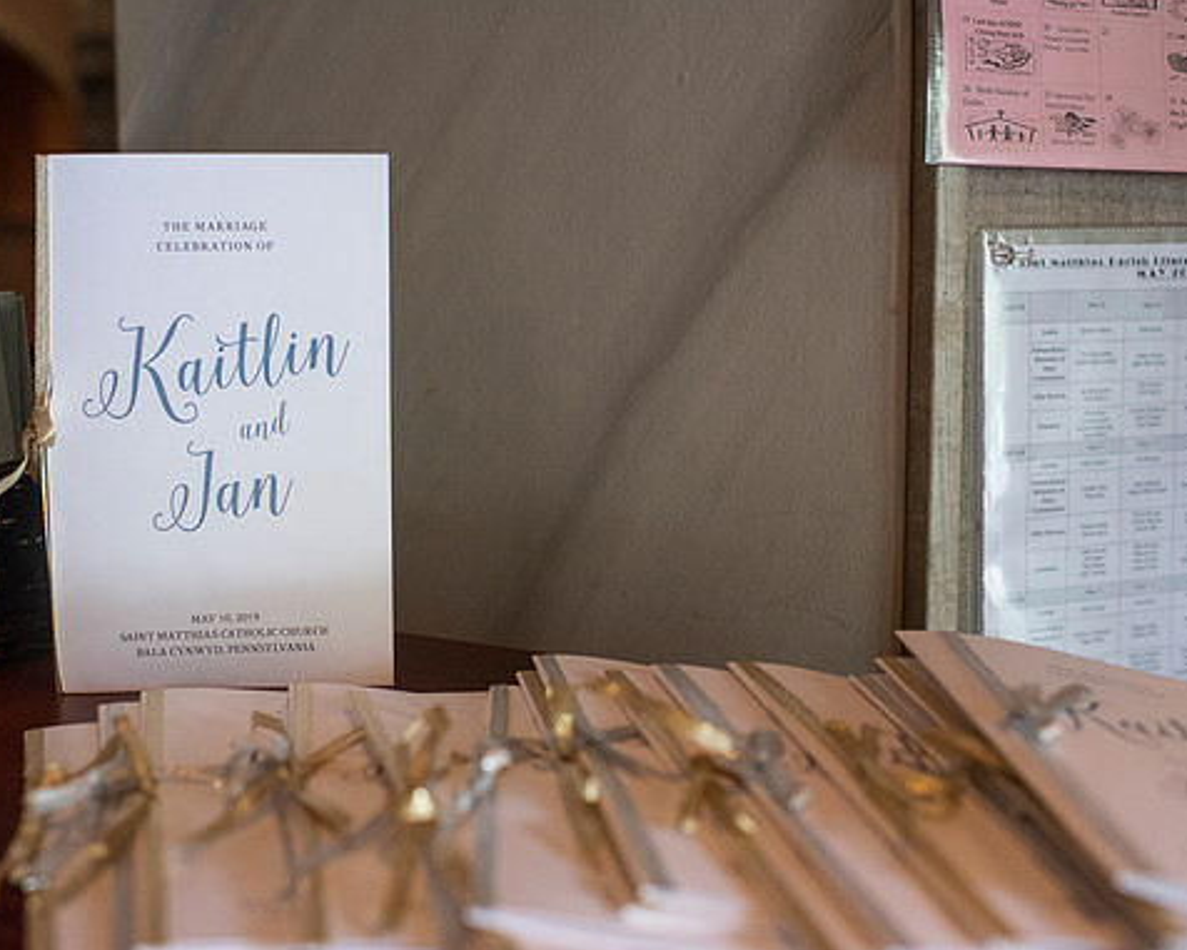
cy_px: 475
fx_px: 1406
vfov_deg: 37.3
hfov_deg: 45.6
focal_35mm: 40
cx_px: 491
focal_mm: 35
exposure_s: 1/400
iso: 1600
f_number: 3.2
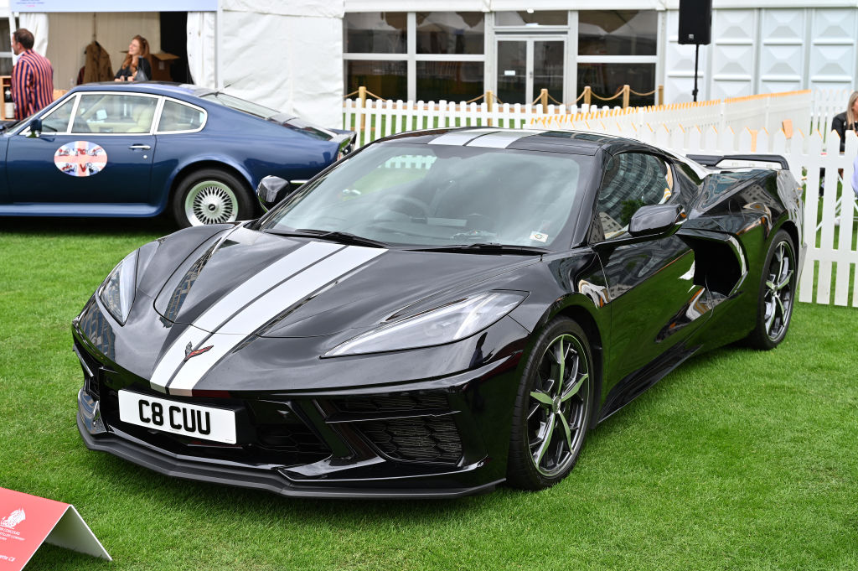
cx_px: 429
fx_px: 1191
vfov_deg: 26.9
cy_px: 286
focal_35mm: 50
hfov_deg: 39.6
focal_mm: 50
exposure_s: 1/160
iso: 100
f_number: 5.6
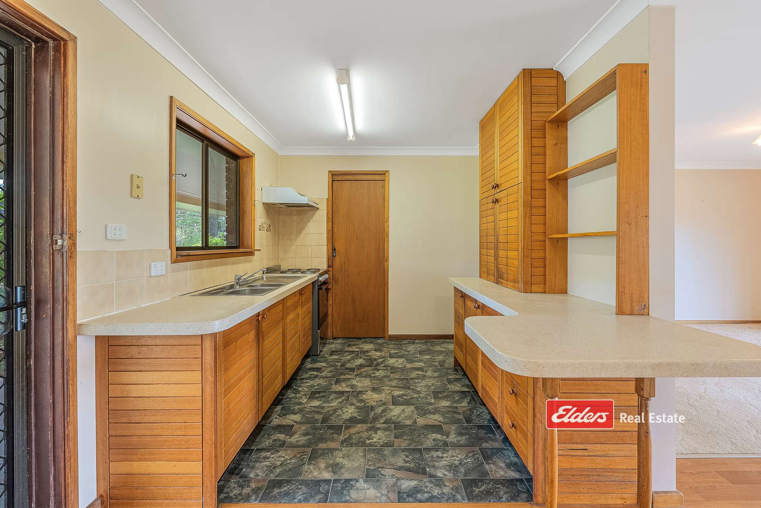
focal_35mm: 14
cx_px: 380
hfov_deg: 104.2
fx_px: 296
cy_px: 254
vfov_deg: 81.3
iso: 200
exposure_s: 1/50
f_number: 7.1
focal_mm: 14
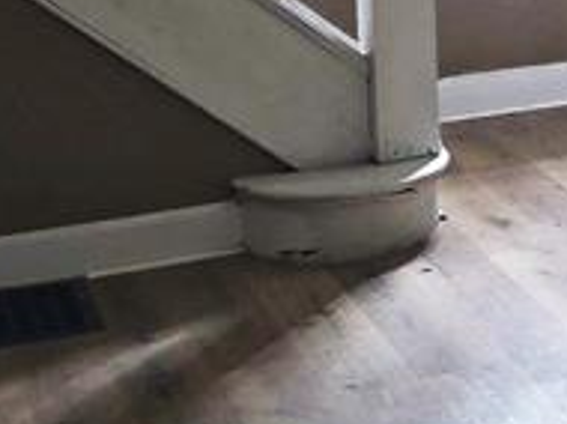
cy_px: -107
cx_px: 967
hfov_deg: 14.3
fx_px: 2029
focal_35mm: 124
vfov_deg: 11.6
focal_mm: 6.25
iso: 125
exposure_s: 1/15
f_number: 1.7
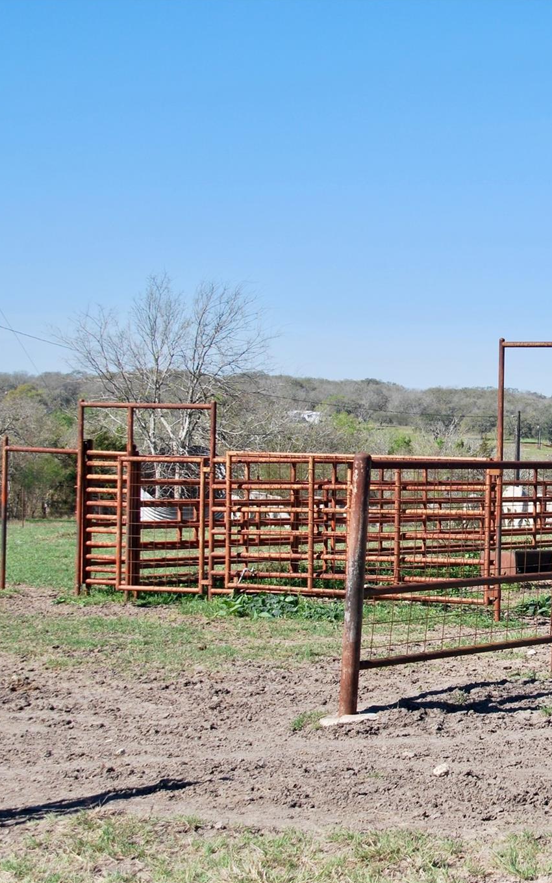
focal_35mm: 83
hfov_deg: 15.3
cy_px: 443
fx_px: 1997
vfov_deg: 24.9
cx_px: 607
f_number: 8
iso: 100
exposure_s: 1/250
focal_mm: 36
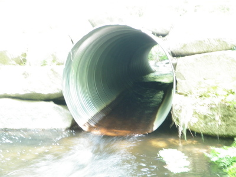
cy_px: 88
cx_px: 118
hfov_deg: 51.4
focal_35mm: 36
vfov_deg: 39.7
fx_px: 245
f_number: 4.1
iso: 100
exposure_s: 1/3
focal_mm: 6.53
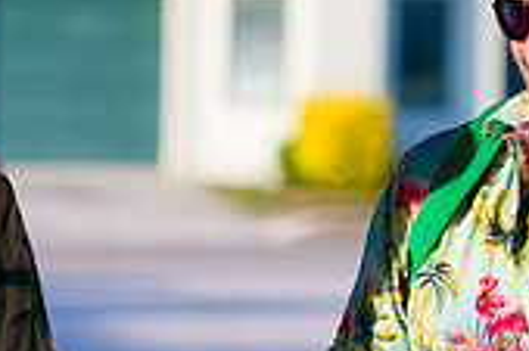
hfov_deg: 5.9
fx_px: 5123
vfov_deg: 3.9
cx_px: 212
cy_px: 144
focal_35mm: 349
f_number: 3.2
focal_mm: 102
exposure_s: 1/1600
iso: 500
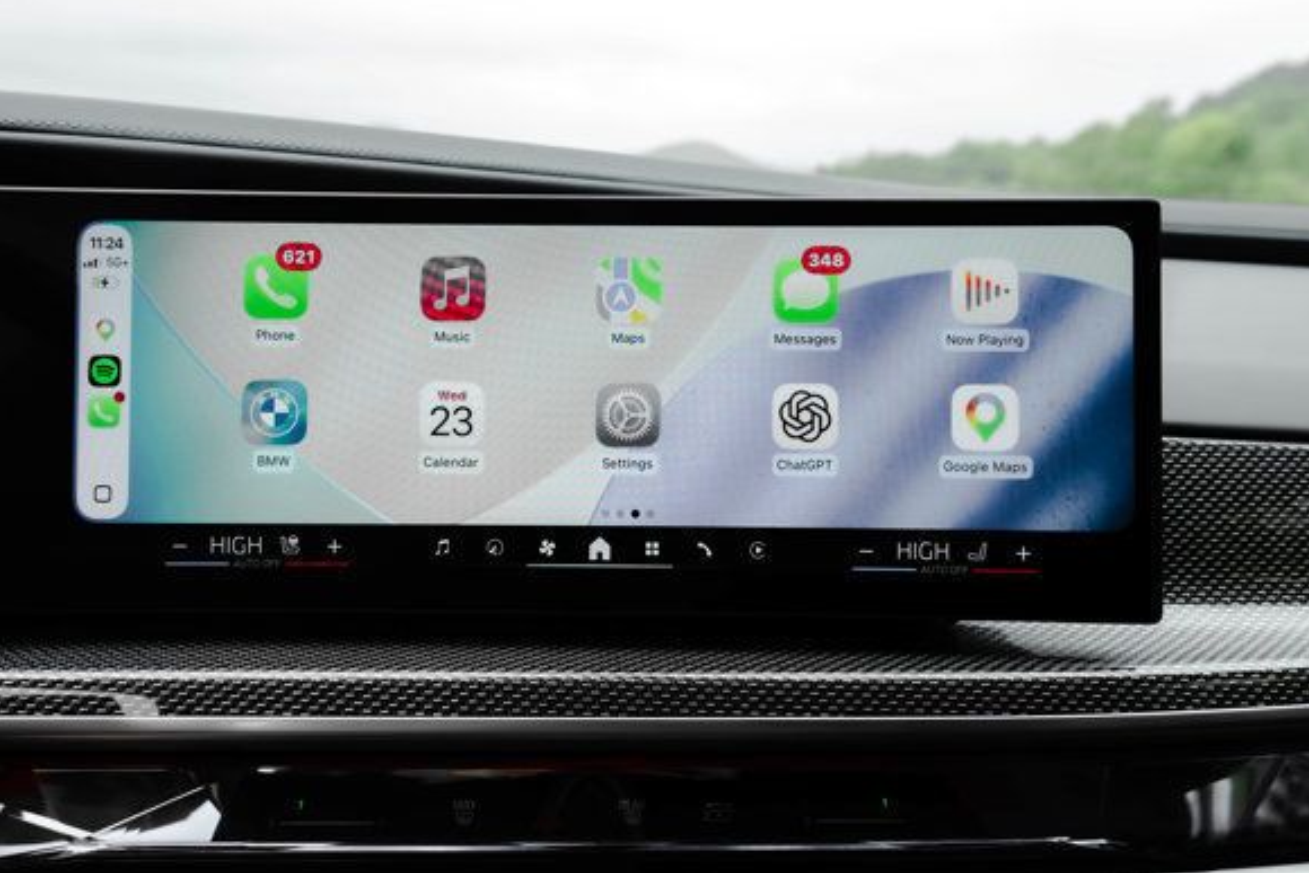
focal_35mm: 28
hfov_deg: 65.4
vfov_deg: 46.4
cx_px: 609
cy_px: 396
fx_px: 1018
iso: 640
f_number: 6.3
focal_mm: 24
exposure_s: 1/320
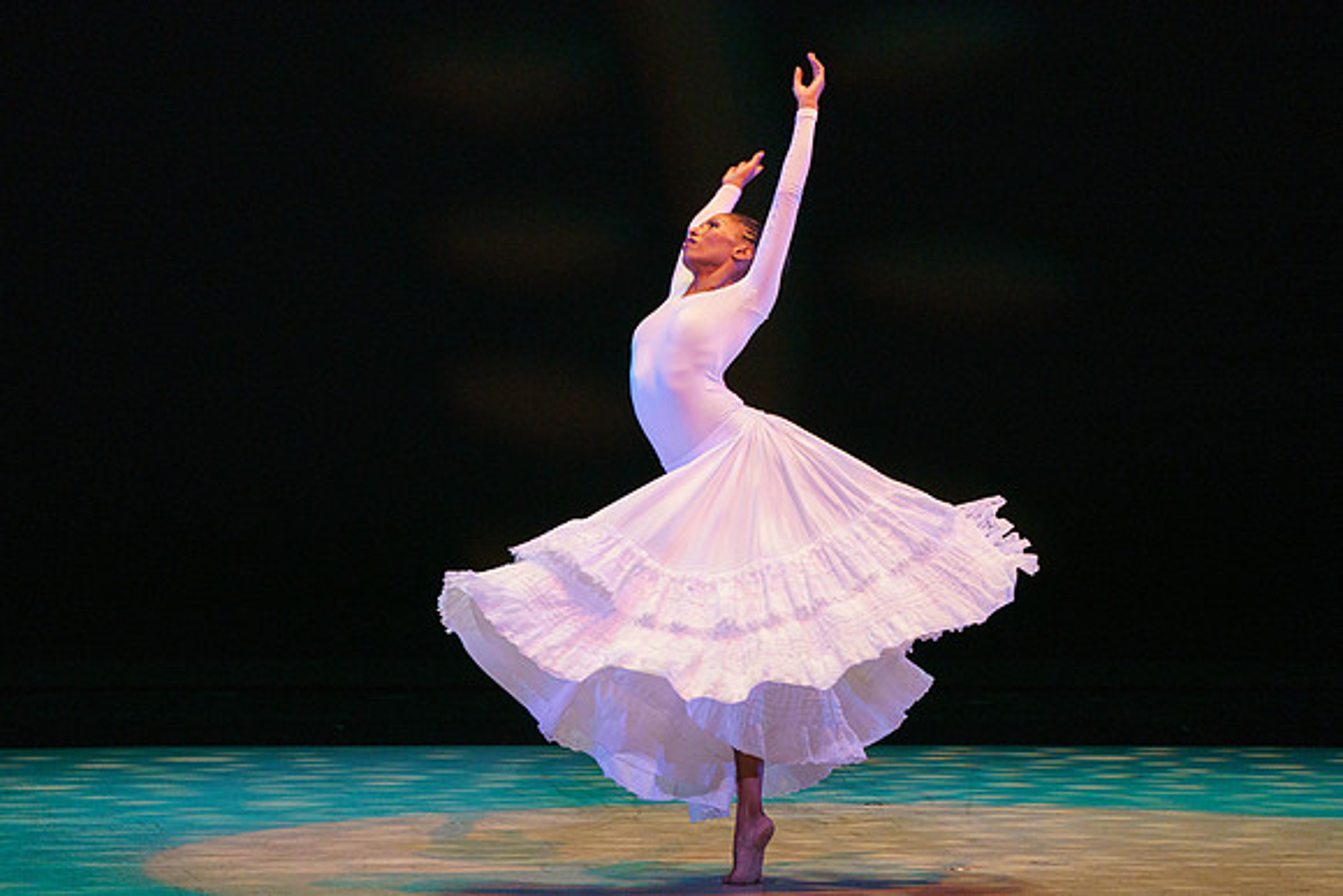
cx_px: 639
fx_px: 14711
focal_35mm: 394
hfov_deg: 5.2
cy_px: 470
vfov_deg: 3.5
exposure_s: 1/400
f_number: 6.3
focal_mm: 376
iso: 5000
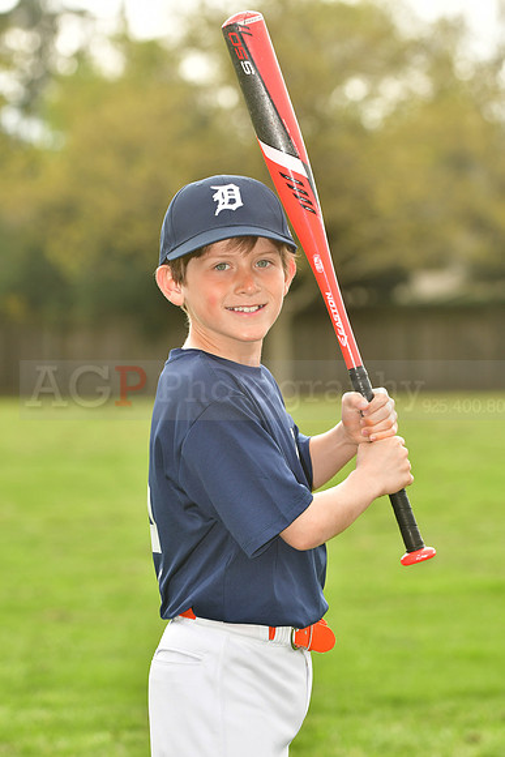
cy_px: 378
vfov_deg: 10.5
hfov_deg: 7.0
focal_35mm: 195
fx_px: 4100
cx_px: 252
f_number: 5
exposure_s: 1/500
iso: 200
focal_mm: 130
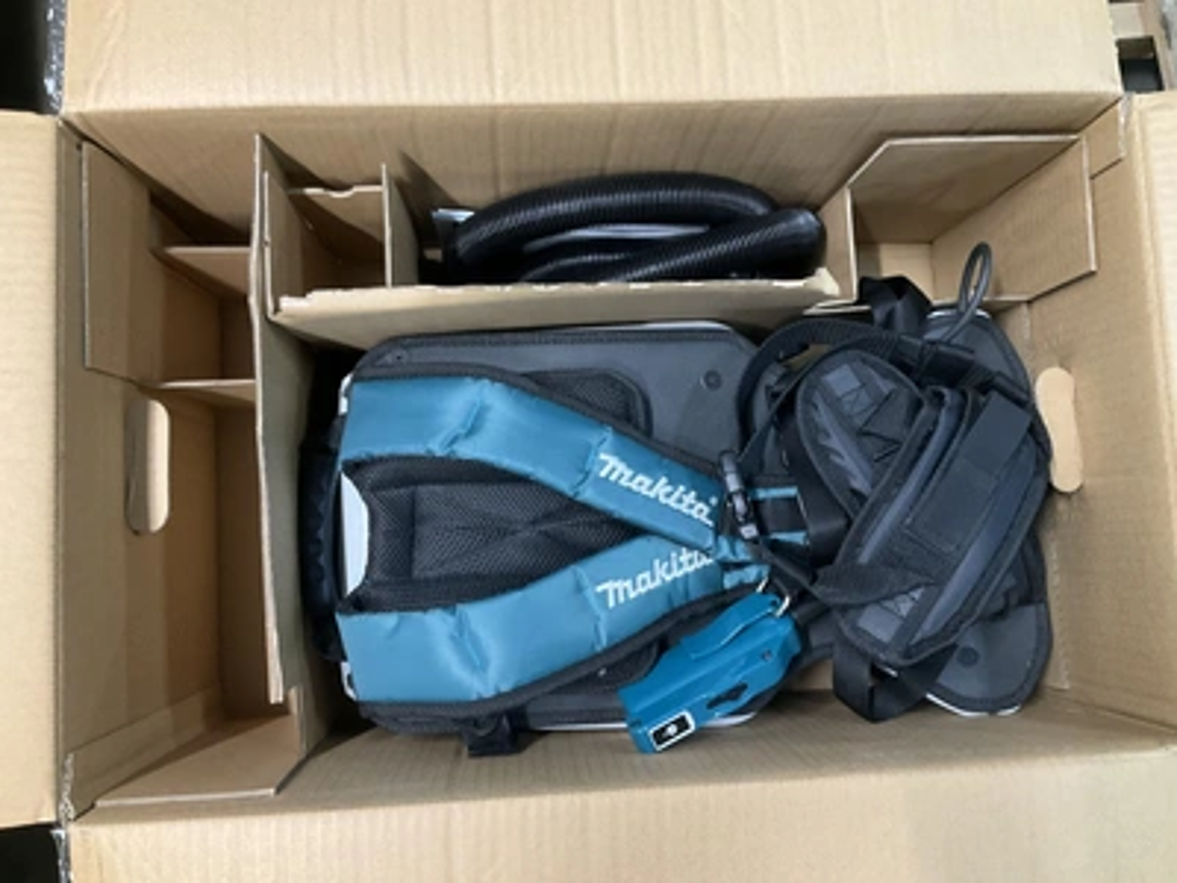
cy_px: 442
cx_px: 588
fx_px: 986
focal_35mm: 29
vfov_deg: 48.2
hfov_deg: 61.7
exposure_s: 1/60
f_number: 1.8
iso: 250
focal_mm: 3
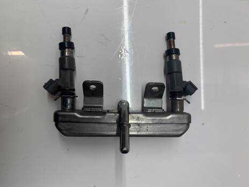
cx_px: 129
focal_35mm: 27
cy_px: 93
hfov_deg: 65.3
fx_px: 194
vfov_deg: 51.4
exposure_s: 1/152
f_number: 1.6
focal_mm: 5.96
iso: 40
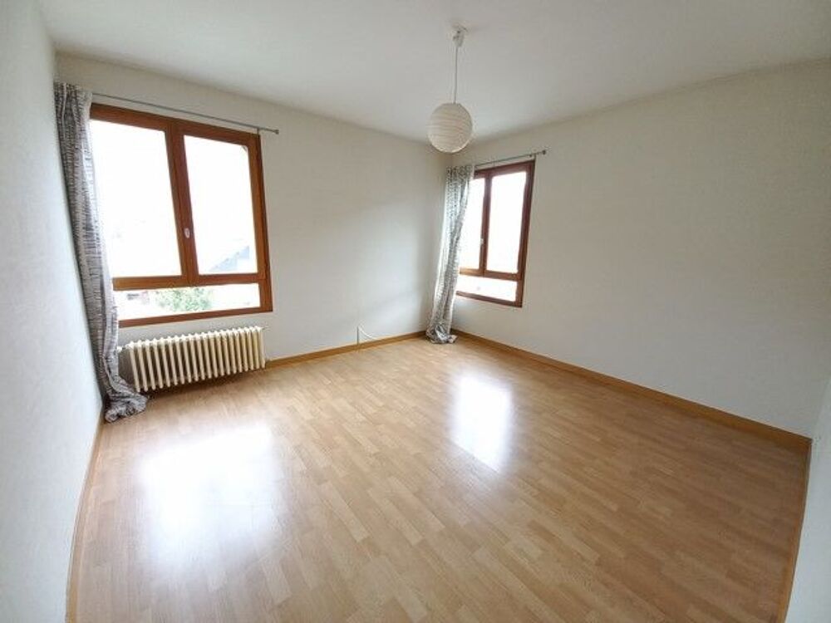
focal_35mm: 13
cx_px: 416
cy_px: 312
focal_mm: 1.42
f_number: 2.2
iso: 64
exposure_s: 1/50
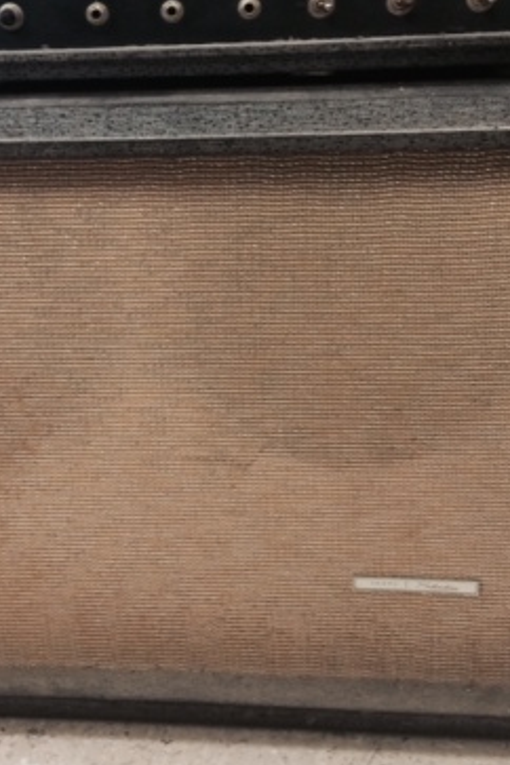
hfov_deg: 24.4
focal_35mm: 55
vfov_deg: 36.1
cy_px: 301
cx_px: 152
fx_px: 1169
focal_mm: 4.12
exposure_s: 1/30
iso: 125
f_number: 2.2
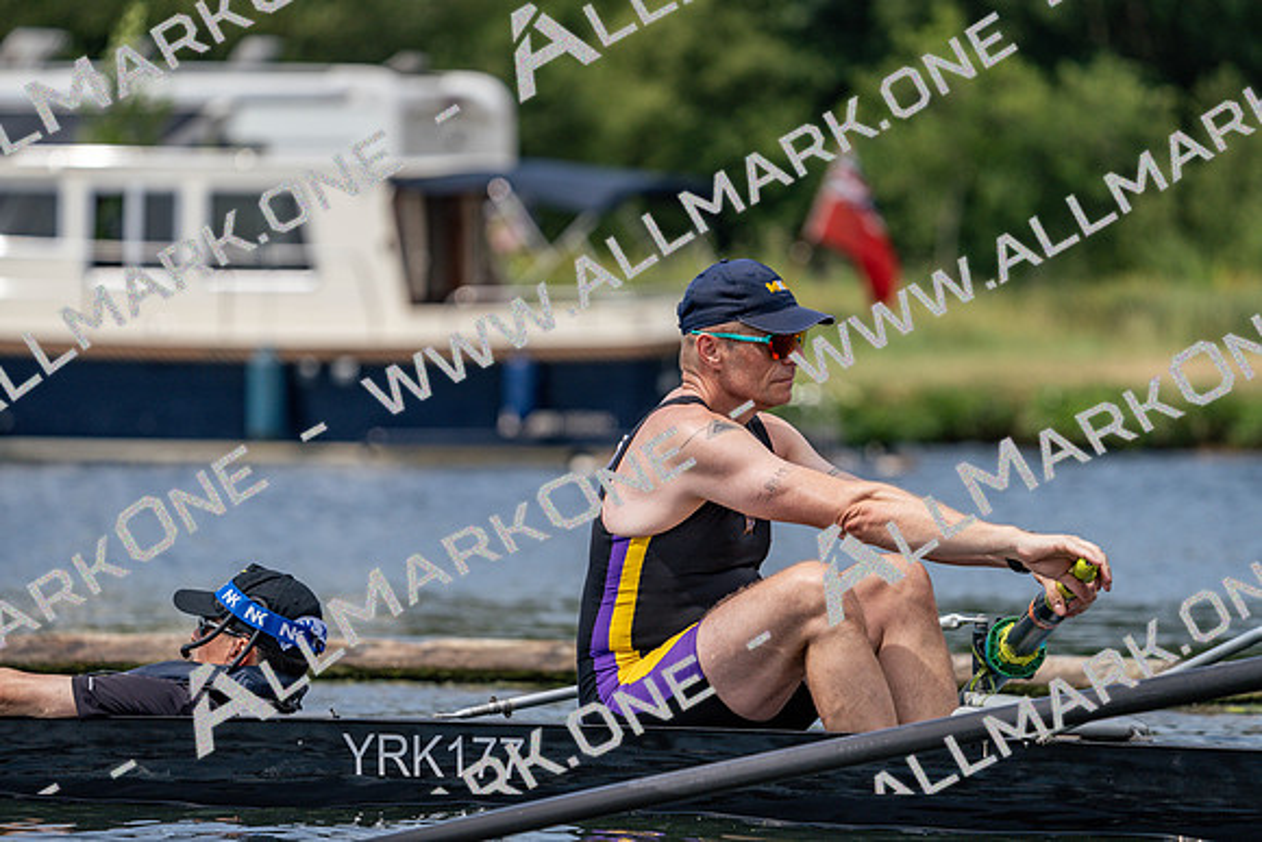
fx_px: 11746
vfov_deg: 4.1
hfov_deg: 6.2
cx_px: 631
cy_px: 421
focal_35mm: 335
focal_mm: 335
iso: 250
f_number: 6.3
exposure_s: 1/1600
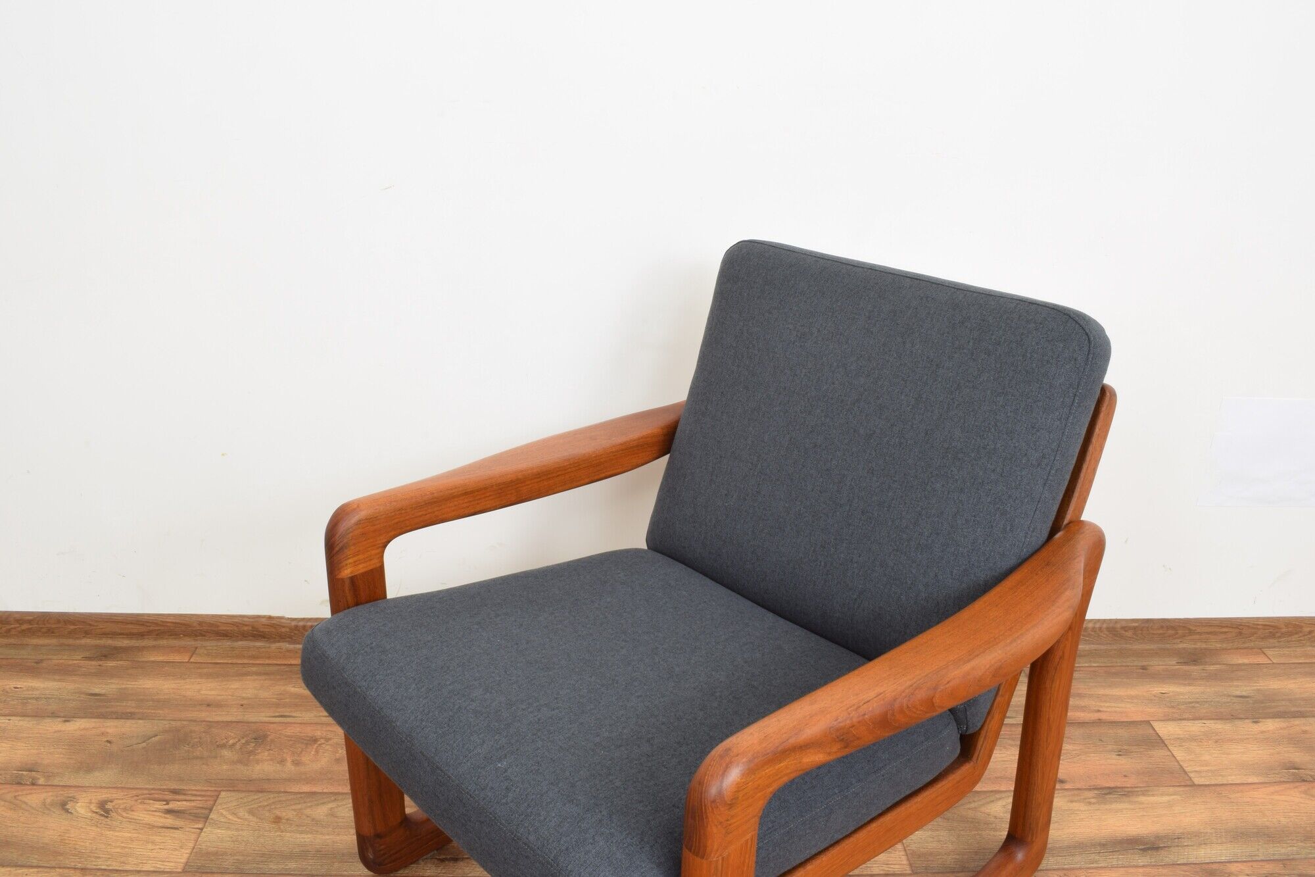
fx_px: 986
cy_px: 438
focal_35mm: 27
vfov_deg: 47.9
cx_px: 658
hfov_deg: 67.4
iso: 100
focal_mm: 18
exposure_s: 4
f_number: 22
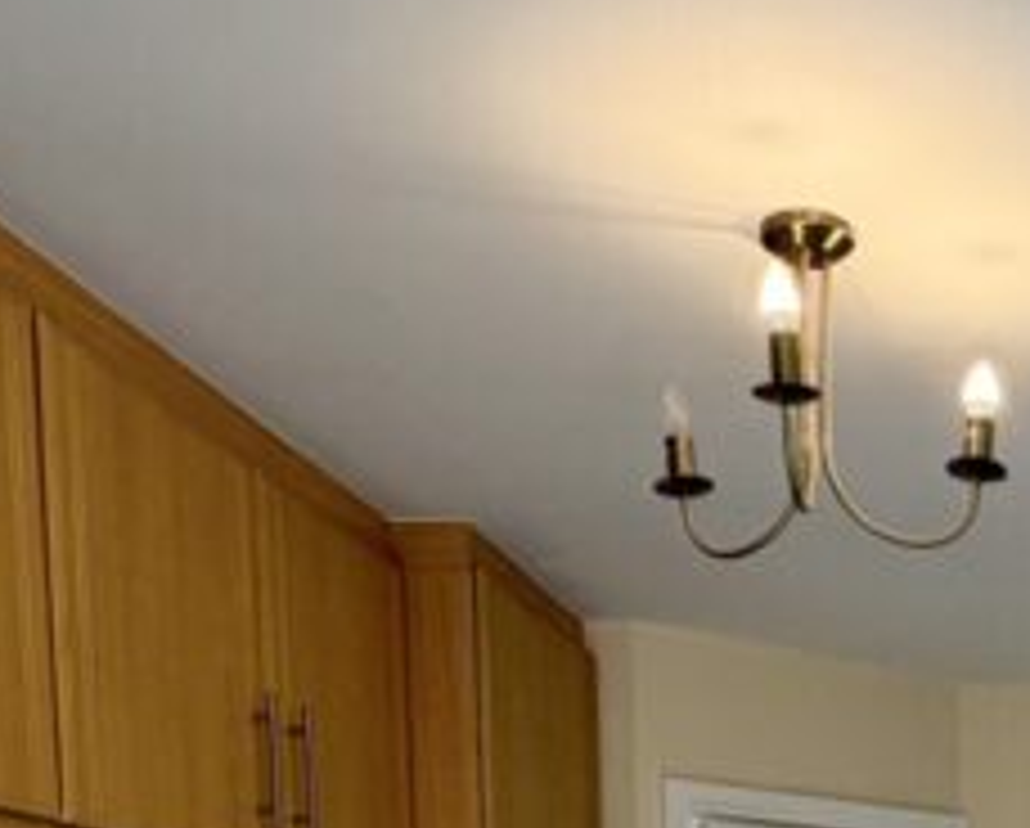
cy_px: 1224
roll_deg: +0.6
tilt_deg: -6.2
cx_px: 1124
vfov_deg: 21.3
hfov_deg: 28.2
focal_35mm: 61
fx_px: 1863
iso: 64
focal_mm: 2.22
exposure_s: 1/100
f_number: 2.2
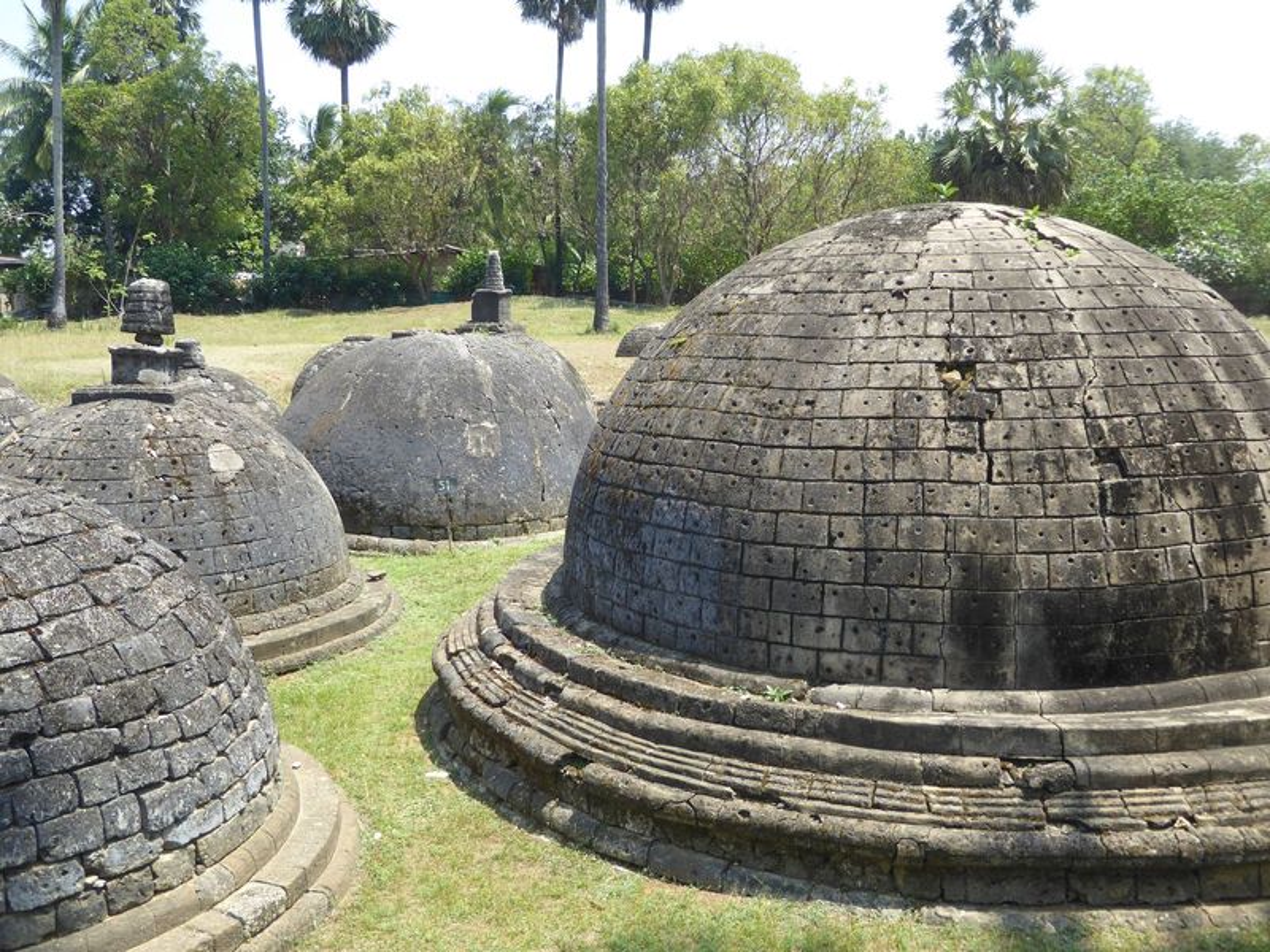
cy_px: 476
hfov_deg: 51.4
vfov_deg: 39.7
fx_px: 1321
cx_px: 635
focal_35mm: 36
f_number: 3.7
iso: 80
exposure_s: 1/250
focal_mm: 6.3
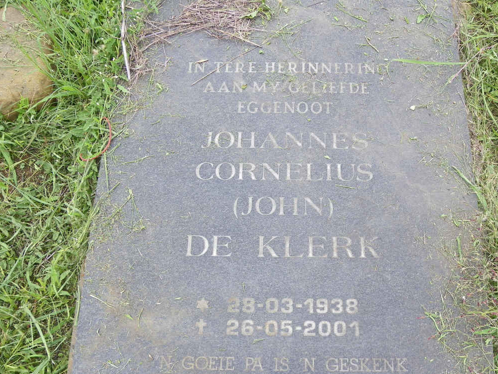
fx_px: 504
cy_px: 205
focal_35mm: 35
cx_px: 295
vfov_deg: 40.7
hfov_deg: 52.3
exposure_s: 1/160
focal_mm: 5.2
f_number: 3.5
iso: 64
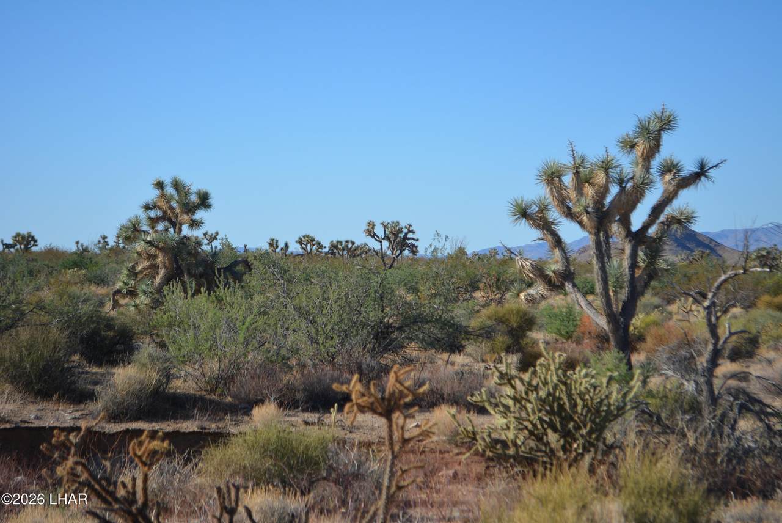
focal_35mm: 82
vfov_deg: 16.6
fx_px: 1794
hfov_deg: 24.6
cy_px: 262
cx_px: 391
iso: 400
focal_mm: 55
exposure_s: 1/1600
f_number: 6.3
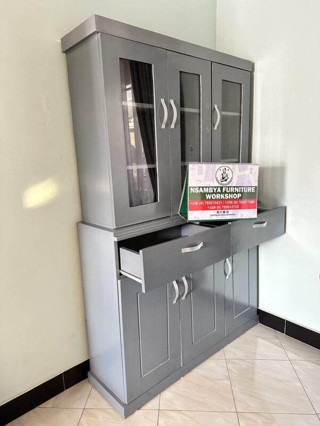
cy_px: 213
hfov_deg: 56.8
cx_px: 160
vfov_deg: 71.6
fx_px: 296
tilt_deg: -12.0
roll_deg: +1.3
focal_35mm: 24
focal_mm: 6.86
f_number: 1.78
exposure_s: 1/60
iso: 800
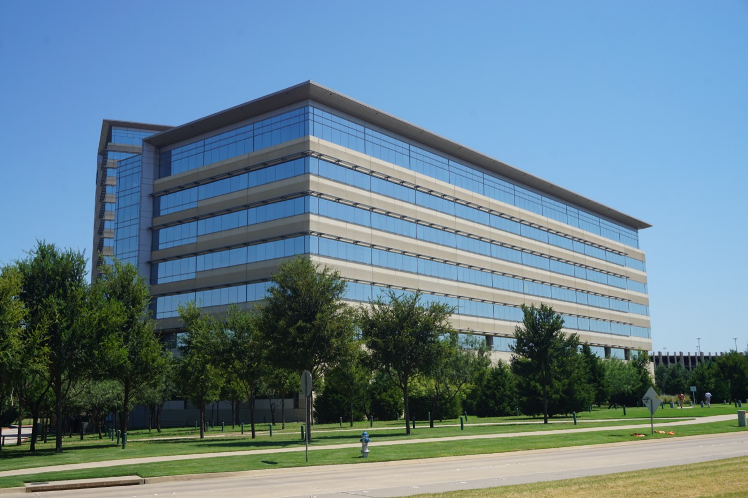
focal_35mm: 39
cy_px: 249
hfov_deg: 49.6
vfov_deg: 34.2
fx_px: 810
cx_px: 374
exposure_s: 1/160
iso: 100
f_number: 11
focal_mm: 26
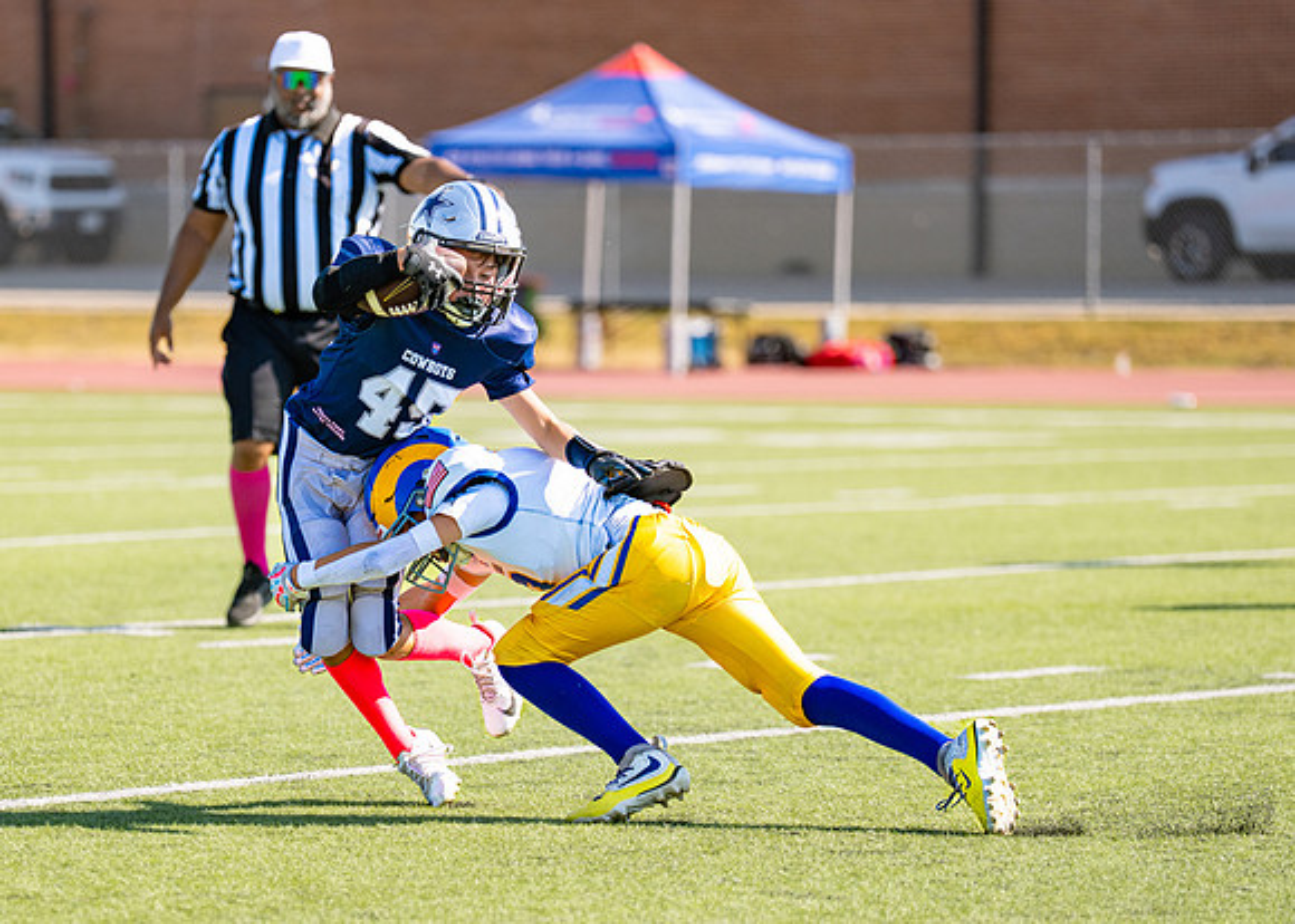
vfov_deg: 6.6
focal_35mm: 217
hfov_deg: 9.3
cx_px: 452
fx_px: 7986
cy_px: 587
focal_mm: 153
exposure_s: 1/2000
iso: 100
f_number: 2.8
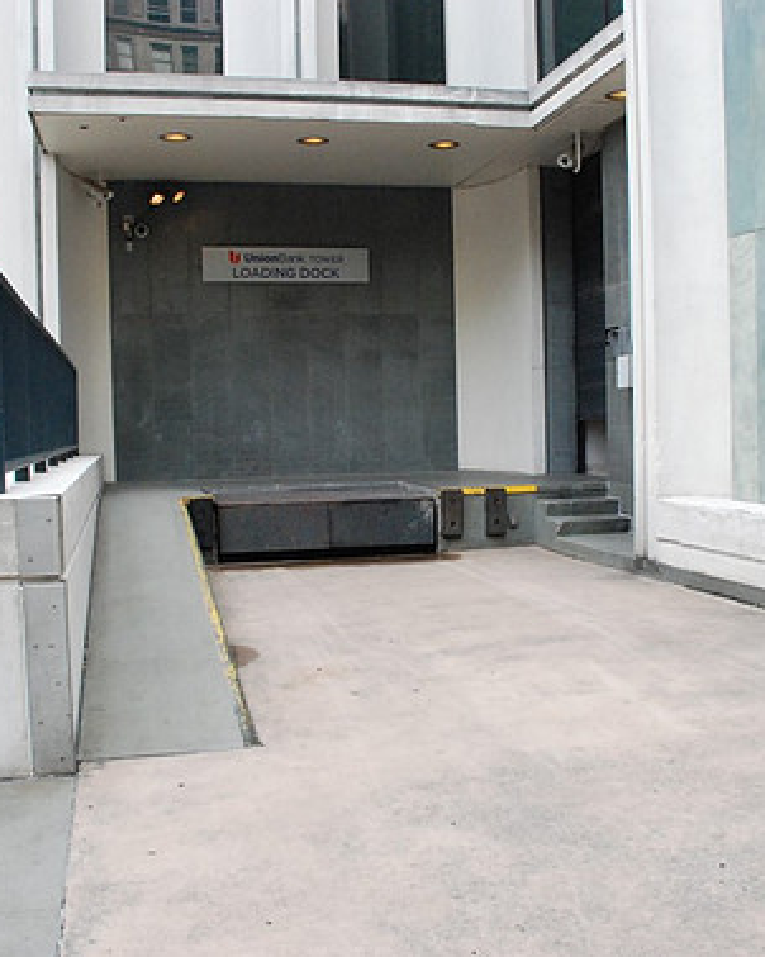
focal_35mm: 39
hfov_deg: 38.2
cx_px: 395
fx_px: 1105
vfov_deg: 46.9
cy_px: 487
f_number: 4.5
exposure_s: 1/1250
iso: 1600
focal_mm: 18
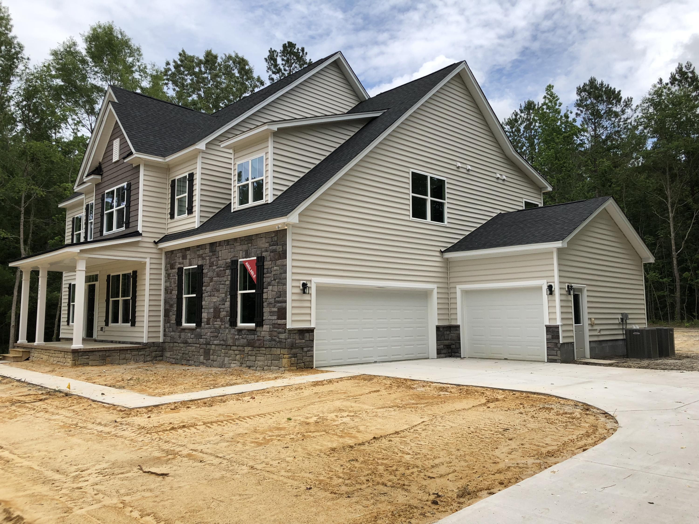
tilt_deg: +5.0
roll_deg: -0.6
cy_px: 262
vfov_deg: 49.7
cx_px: 350
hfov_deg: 63.4
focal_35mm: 28
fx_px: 565
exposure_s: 1/1919
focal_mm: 4
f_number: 1.8
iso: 20
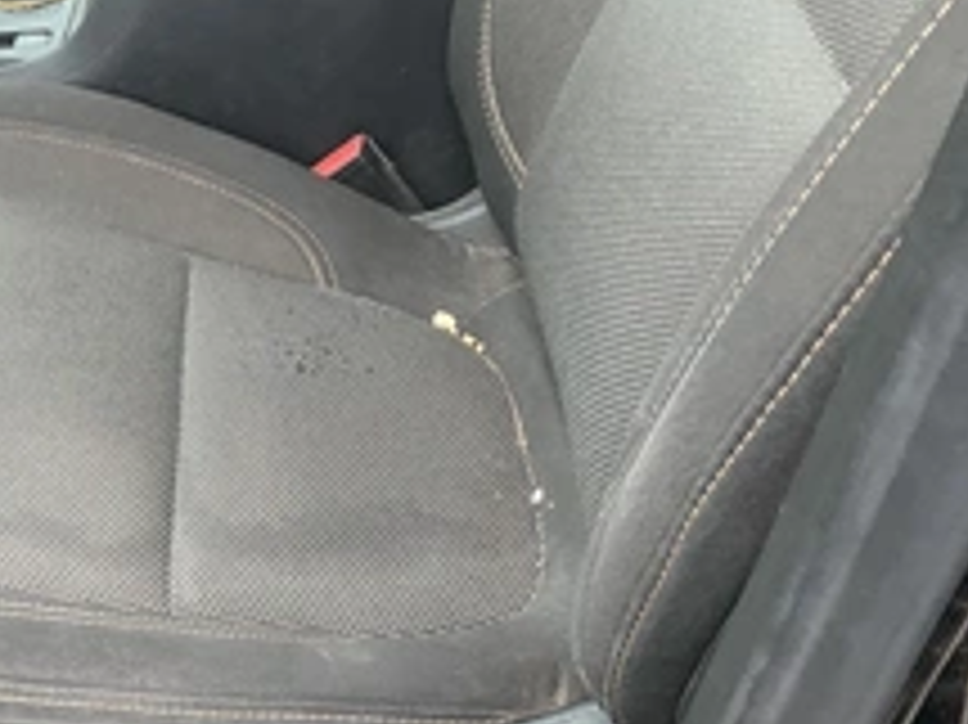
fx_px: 1509
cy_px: 540
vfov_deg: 26.7
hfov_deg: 33.6
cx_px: 86
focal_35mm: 54
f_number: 1.8
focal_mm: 3
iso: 40
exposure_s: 1/122
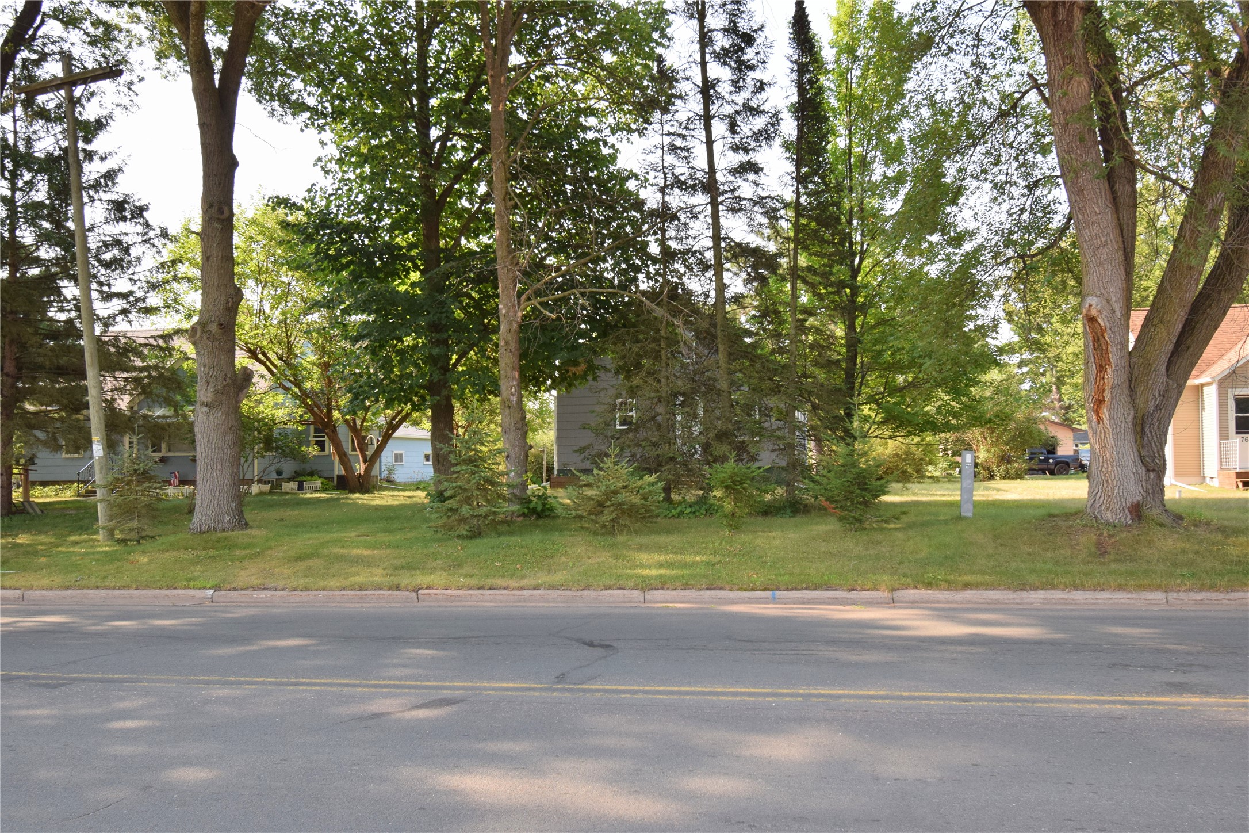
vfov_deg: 43.6
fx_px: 1041
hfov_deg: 61.9
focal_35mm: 30
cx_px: 624
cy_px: 416
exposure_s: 1/200
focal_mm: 20
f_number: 9
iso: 320
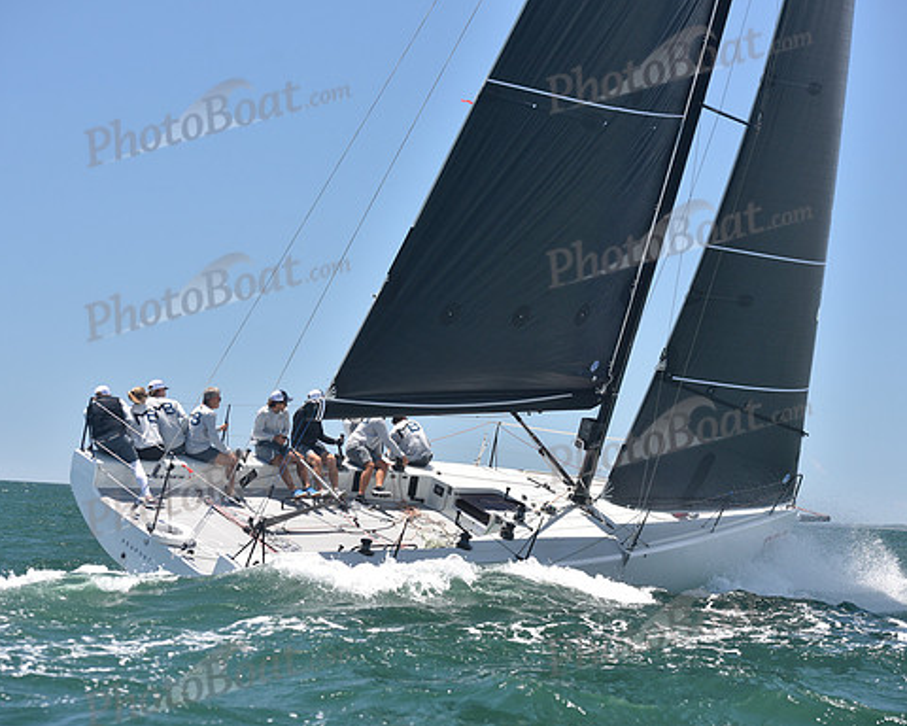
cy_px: 364
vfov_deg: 18.1
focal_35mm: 85
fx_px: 2282
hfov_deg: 22.5
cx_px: 450
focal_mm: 75
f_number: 5
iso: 320
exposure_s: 1/800
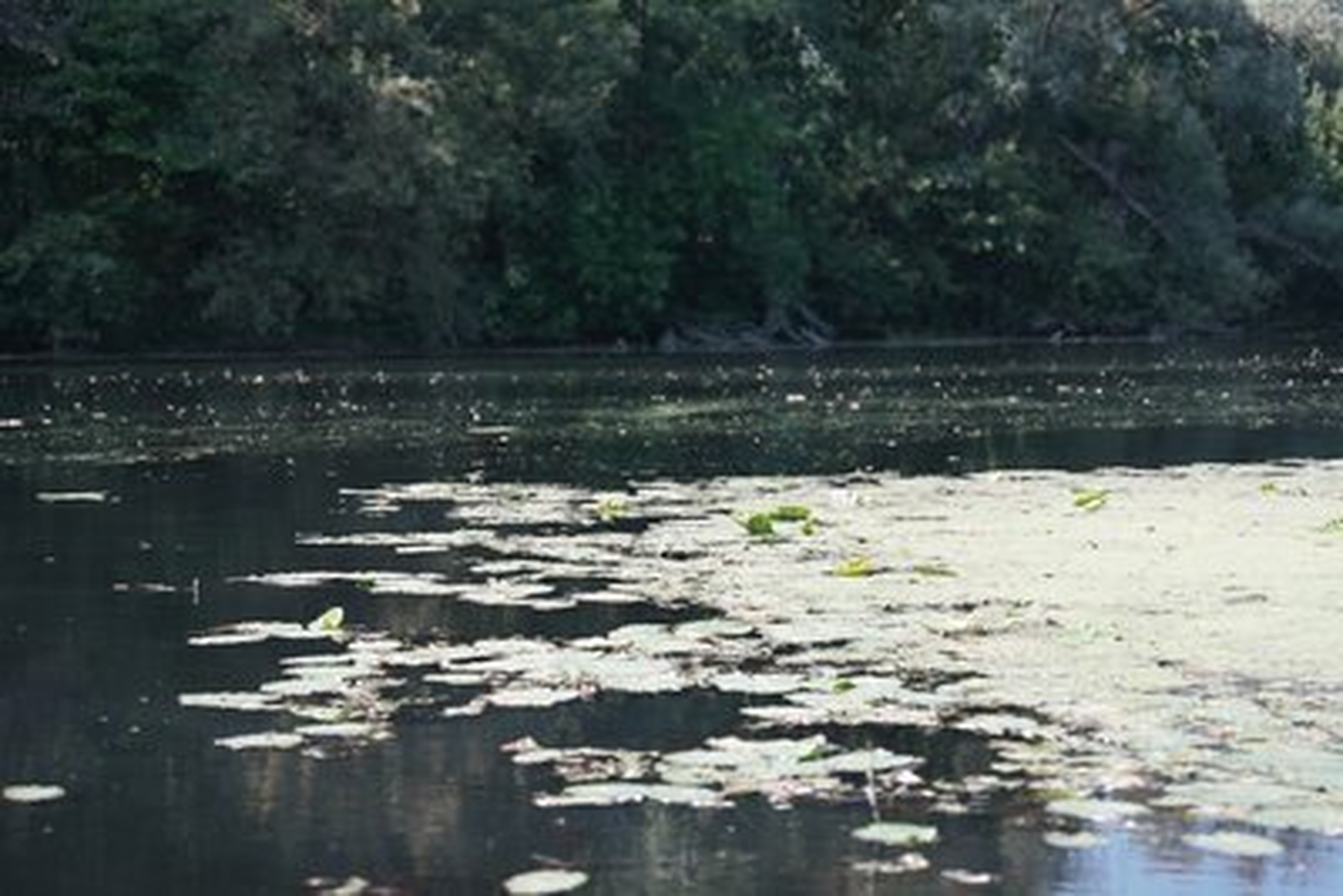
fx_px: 2612
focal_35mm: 70
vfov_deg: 19.5
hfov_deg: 28.8
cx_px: 672
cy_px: 448
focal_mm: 70
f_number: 2.8
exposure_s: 1/125
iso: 100
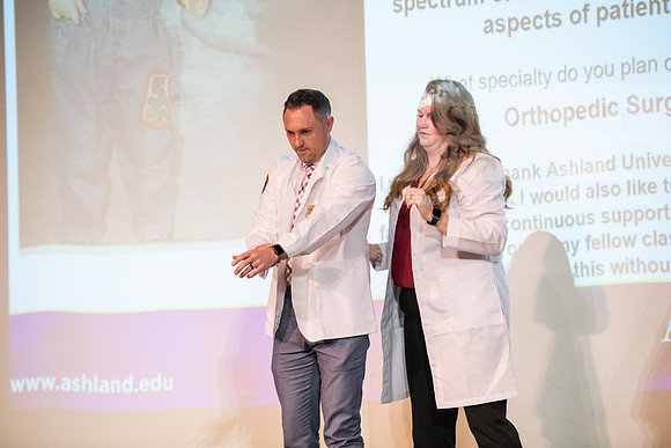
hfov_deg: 14.7
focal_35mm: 140
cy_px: 224
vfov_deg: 9.8
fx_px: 2610
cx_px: 336
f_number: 3.2
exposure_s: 1/200
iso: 4000
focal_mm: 140
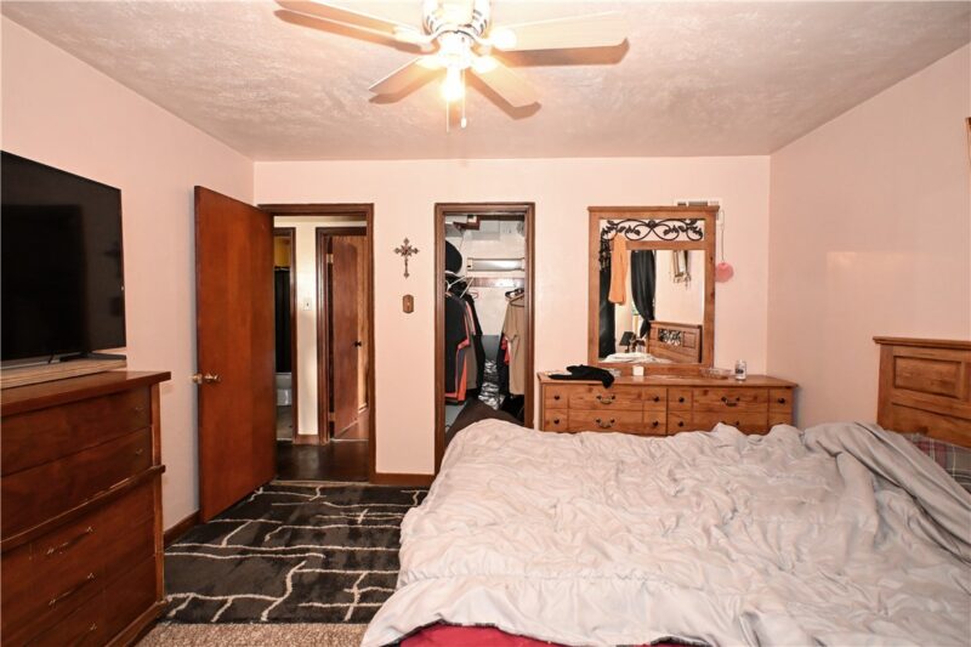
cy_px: 324
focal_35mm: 18
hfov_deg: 90.0
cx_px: 486
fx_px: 485
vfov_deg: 67.4
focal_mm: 12
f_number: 4
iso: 3200
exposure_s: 1/60
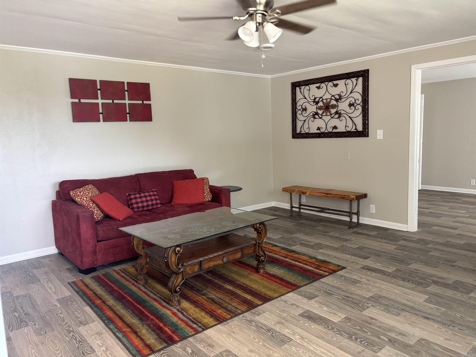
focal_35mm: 26
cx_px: 238
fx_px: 358
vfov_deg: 53.1
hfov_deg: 67.3
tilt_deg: -6.9
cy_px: 178
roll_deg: +1.4
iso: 160
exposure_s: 1/60
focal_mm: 5.96
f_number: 1.6
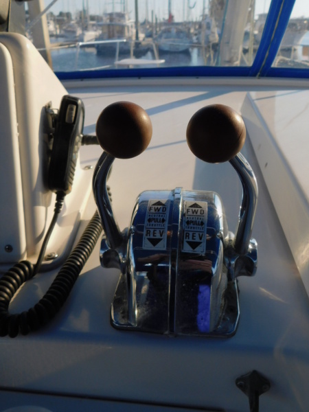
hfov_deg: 46.8
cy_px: 206
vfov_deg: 60.0
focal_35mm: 30
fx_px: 357
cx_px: 154
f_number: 3.2
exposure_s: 1/1250
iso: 125
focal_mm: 5.3
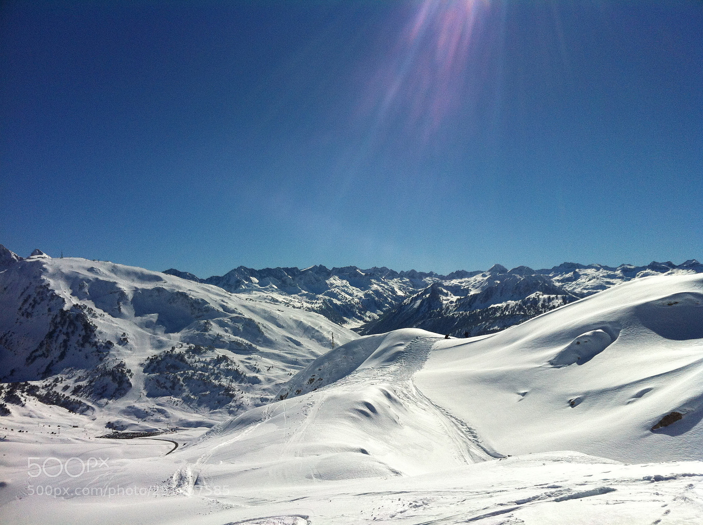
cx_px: 352
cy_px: 262
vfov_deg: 40.6
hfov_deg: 52.7
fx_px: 710
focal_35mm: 35
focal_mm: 3.85
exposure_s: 1/7541
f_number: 2.8
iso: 100
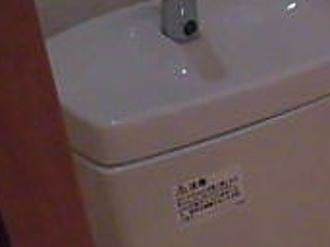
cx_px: 529
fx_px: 857
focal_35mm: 90
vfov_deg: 15.3
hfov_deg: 18.6
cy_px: 357
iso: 800
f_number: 3.1
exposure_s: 1/20
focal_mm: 4.3
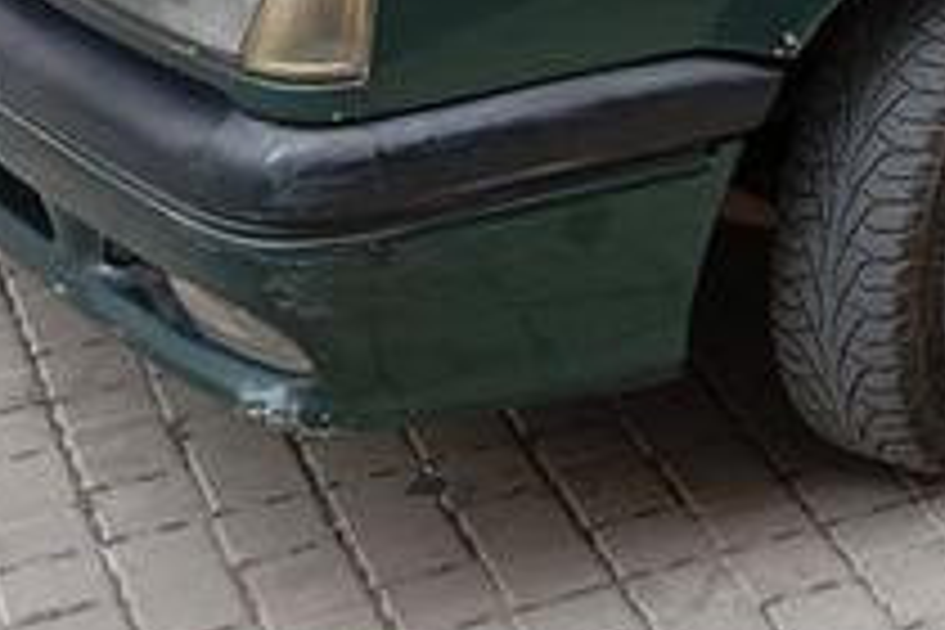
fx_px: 3150
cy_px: -594
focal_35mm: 120
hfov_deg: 16.2
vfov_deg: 10.6
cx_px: 1224
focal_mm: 4.27
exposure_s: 1/100
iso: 136
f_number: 1.8
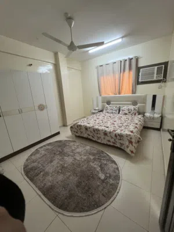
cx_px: 87
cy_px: 116
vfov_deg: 106.2
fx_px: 87
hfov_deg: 89.9
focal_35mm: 13
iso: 250
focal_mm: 1.57
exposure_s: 1/50
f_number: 1.8
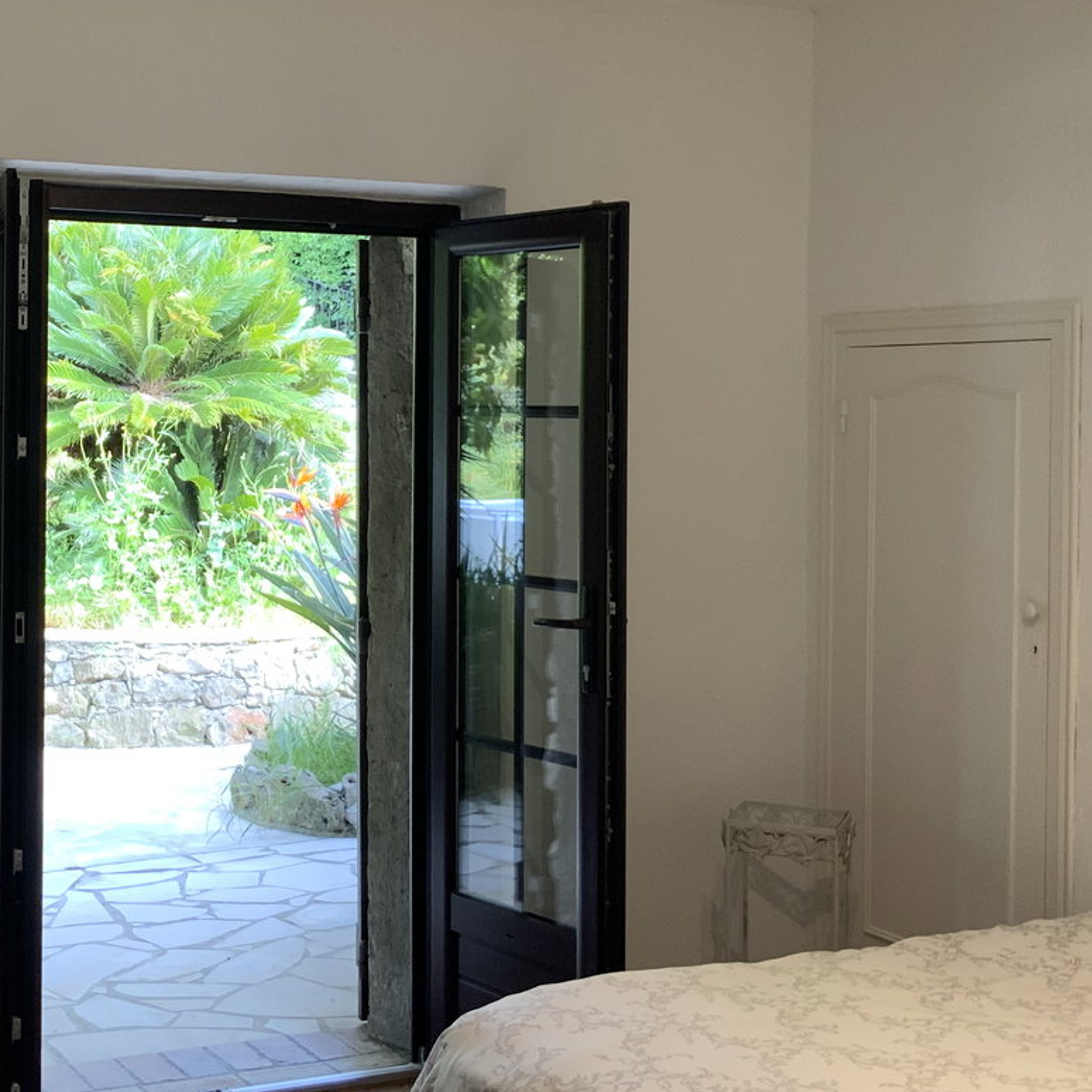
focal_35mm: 53
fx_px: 1892
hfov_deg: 31.2
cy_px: 420
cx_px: 190
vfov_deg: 32.1
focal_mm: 3
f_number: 1.8
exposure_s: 1/50
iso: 50
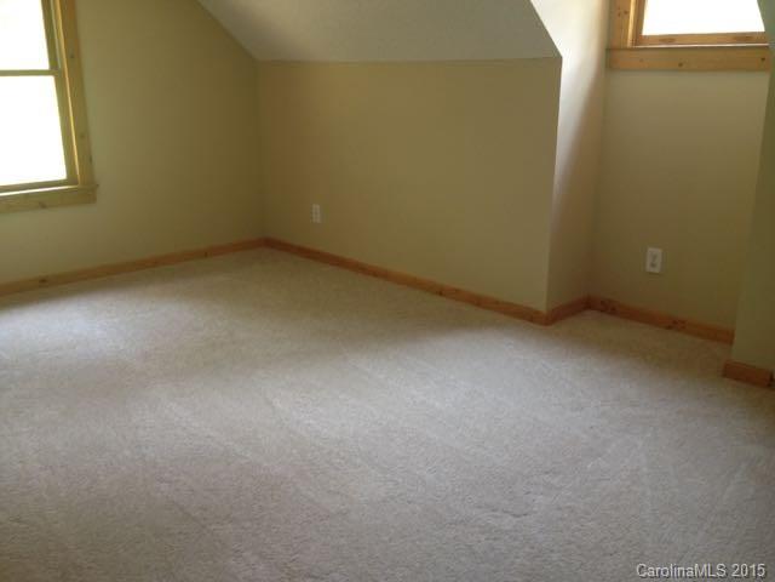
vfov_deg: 40.7
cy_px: 291
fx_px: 784
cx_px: 388
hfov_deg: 52.6
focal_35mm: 35
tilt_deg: -19.9
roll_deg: +0.4
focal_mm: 4.28
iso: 80
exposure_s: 1/20
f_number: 2.4
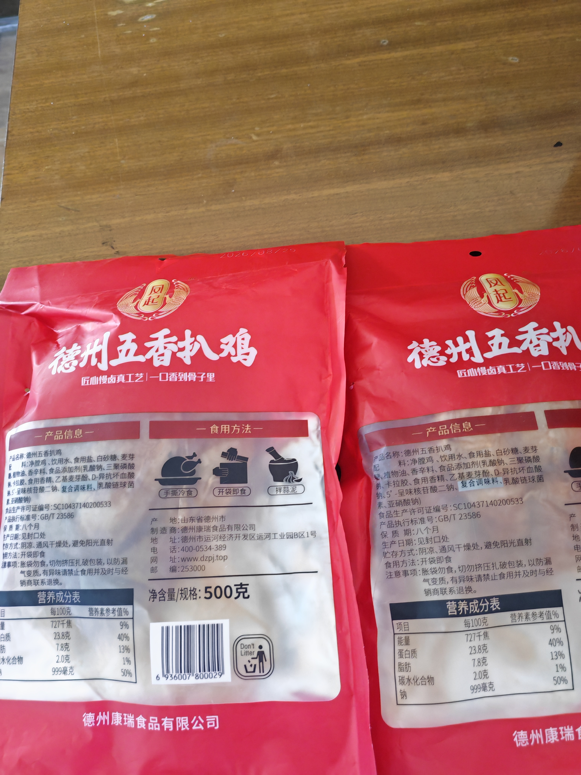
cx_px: 290
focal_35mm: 27
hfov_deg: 51.4
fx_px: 604
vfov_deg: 65.3
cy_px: 388
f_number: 1.95
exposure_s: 1/50
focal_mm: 5.52
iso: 500
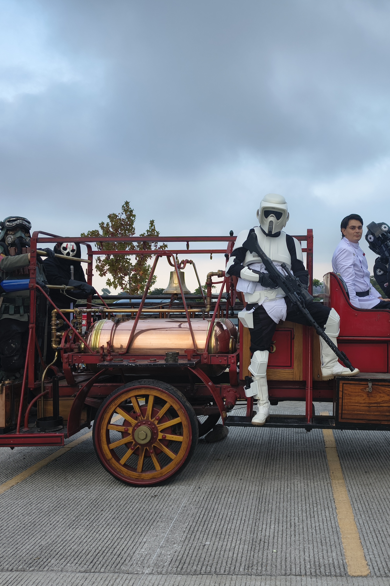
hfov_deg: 38.2
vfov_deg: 55.8
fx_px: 552
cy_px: 291
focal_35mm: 34
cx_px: 279
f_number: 1.8
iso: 100
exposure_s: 1/238
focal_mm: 5.56
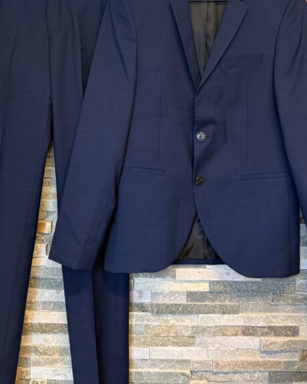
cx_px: 128
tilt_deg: +0.7
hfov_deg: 35.6
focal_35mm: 42
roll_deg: +0.2
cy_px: 106
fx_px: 477
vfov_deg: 42.7
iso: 250
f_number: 1.78
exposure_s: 1/50
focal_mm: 6.76
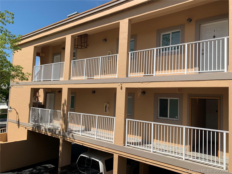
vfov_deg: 53.1
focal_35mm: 26
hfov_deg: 67.3
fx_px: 174
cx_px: 116
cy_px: 87
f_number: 1.8
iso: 25
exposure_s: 1/3086
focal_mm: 4.25
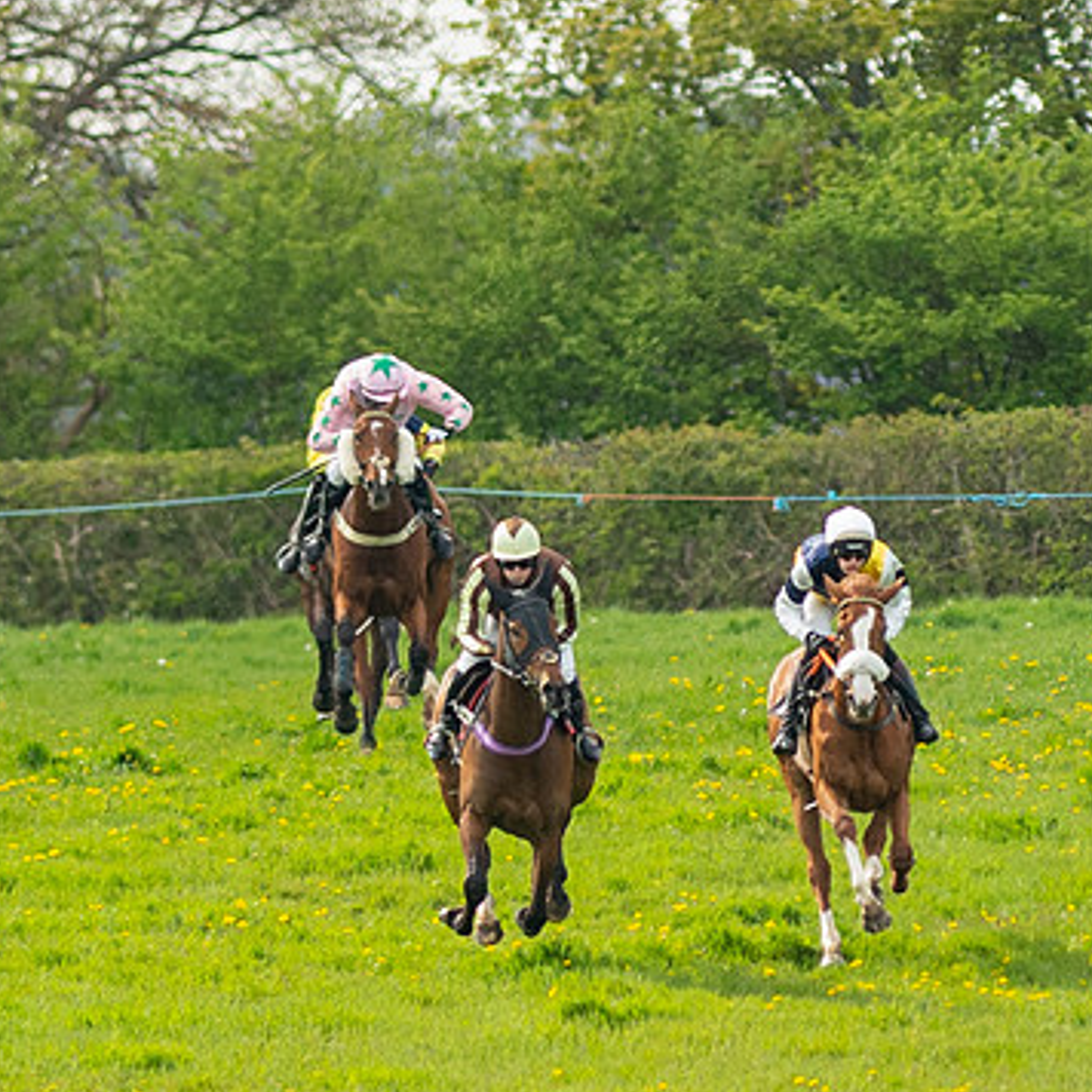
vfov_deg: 1.2
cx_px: 930
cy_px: 674
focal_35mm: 1417
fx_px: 50573
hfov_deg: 1.2
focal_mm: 300
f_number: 4
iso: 800
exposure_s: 1/2500
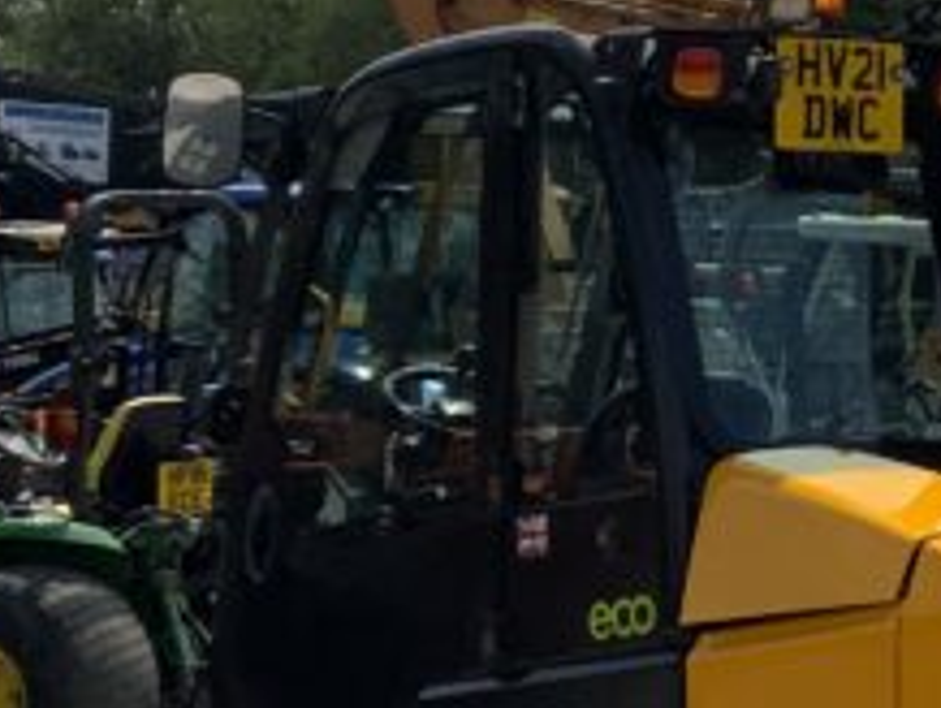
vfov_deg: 10.9
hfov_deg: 13.9
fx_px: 3701
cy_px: 52
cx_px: 1247
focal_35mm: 136
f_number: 1.8
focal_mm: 3
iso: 20
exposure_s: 1/5814
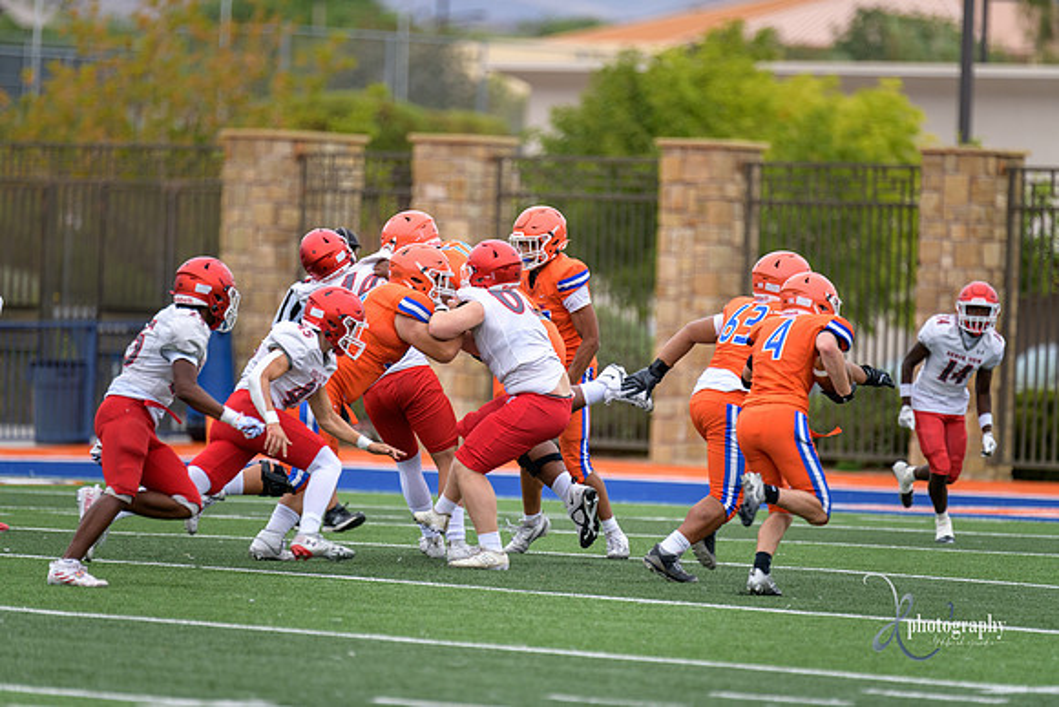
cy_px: 354
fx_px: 8827
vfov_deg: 4.6
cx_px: 530
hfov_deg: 6.9
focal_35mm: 300
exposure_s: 1/1000
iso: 360
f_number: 2.8
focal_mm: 300
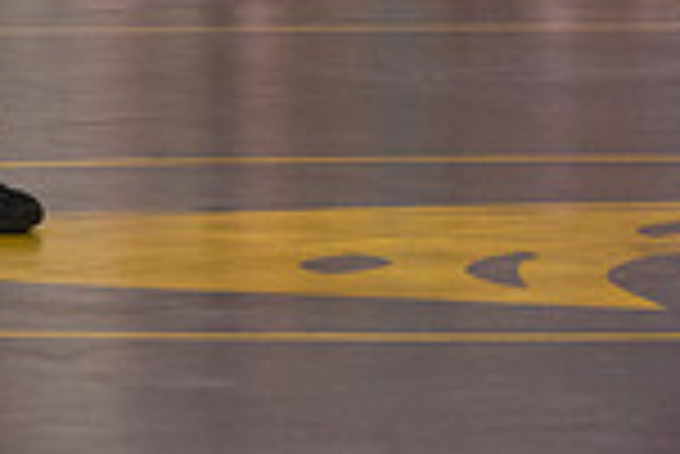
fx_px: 14672
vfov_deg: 1.8
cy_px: -396
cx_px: 459
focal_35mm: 776
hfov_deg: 2.7
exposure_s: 1/250
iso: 2000
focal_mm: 135
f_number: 5.6
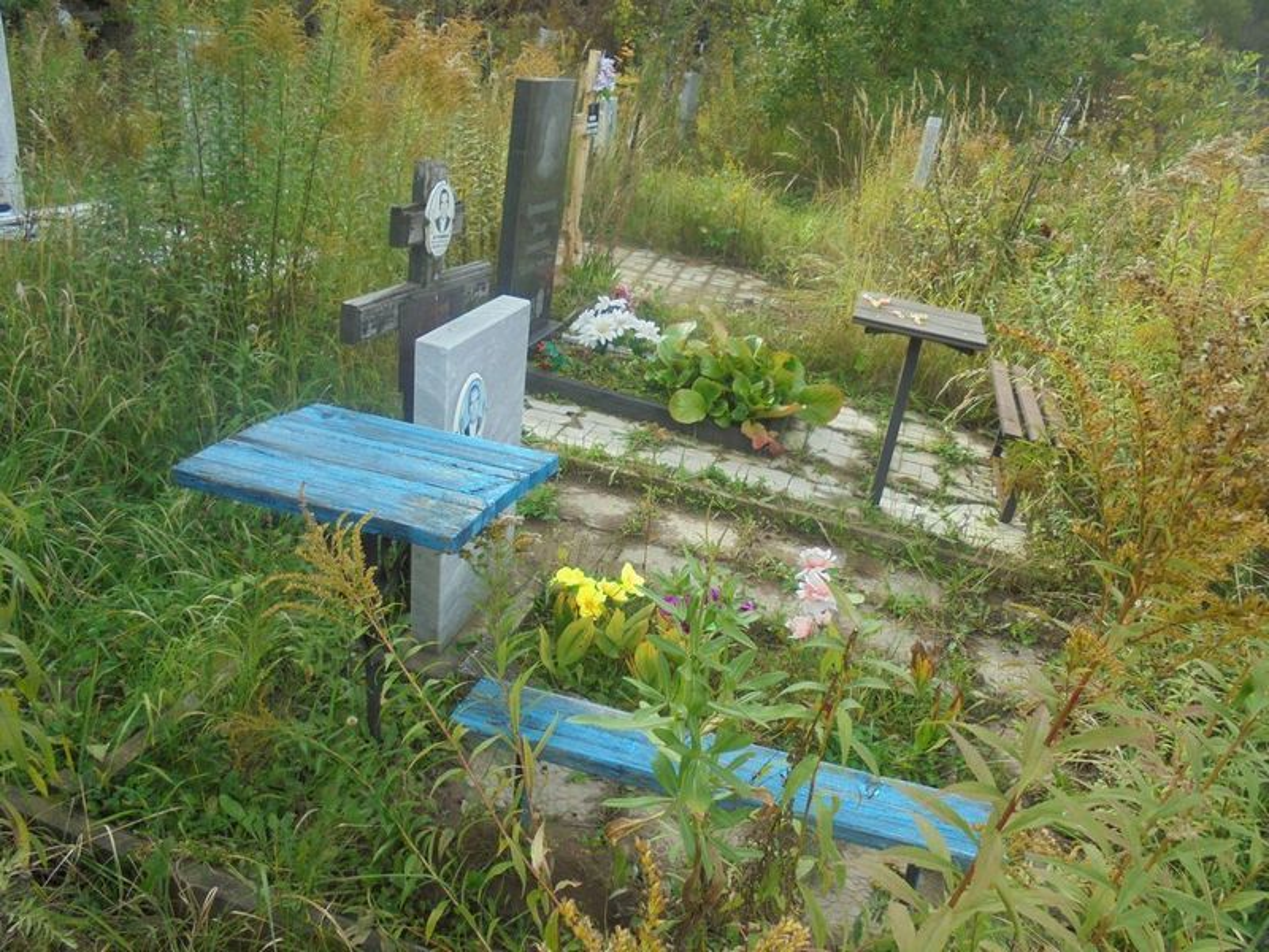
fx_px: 953
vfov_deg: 53.1
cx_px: 634
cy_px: 476
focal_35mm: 26
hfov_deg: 67.3
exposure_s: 1/250
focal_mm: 4.6
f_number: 3.5
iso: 100
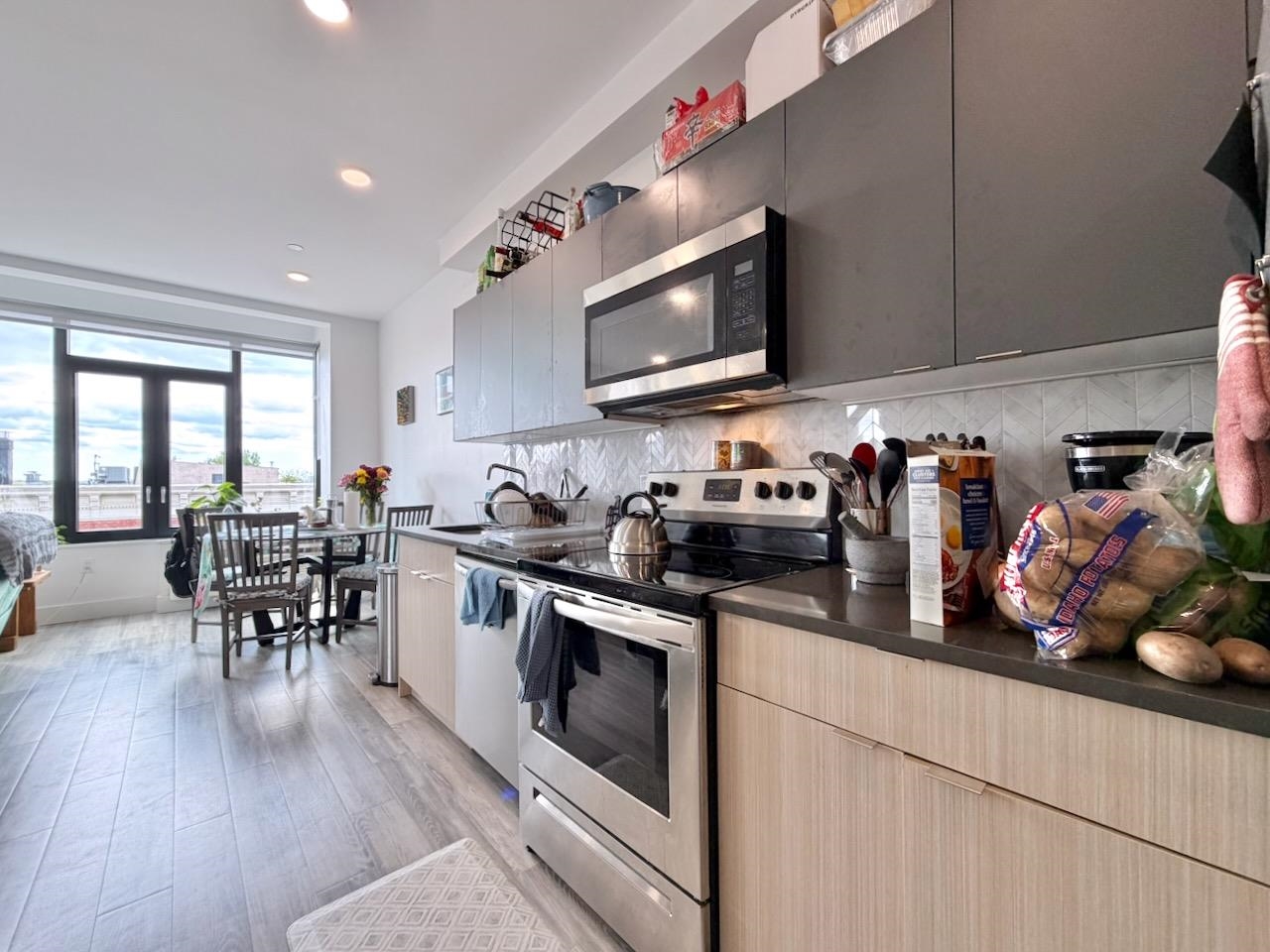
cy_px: 476
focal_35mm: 14
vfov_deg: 85.7
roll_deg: -0.4
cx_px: 635
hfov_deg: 102.1
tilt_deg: +0.9
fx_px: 514
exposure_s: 1/120
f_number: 2.2
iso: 125
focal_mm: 2.22
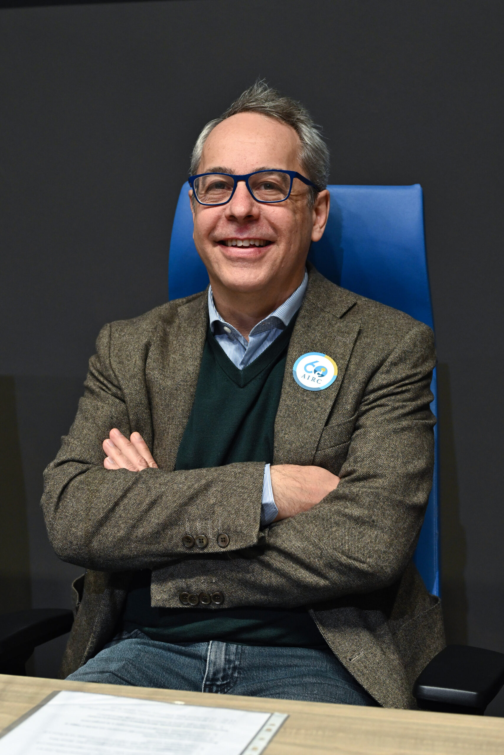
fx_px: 1113
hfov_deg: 25.5
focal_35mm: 53
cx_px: 252
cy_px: 378
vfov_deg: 37.5
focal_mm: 53
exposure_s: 1/100
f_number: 4.5
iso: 1600
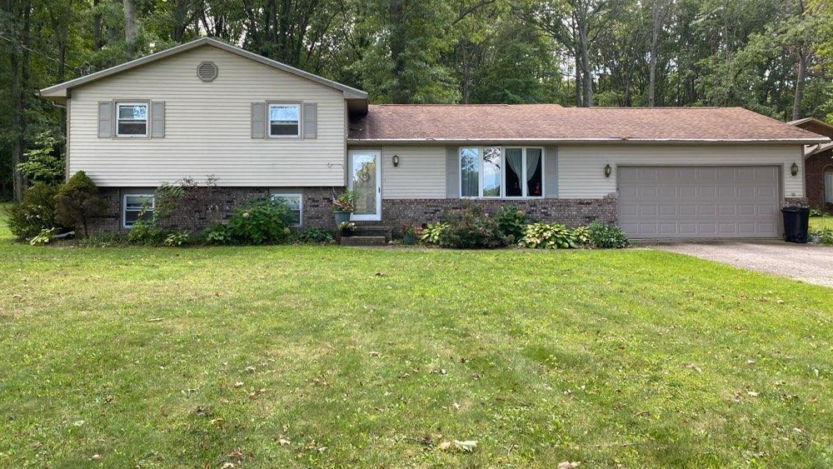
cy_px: 179
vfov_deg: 40.0
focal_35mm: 29
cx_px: 409
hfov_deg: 66.0
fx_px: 641
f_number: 1.8
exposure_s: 1/156
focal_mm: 4.25
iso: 32
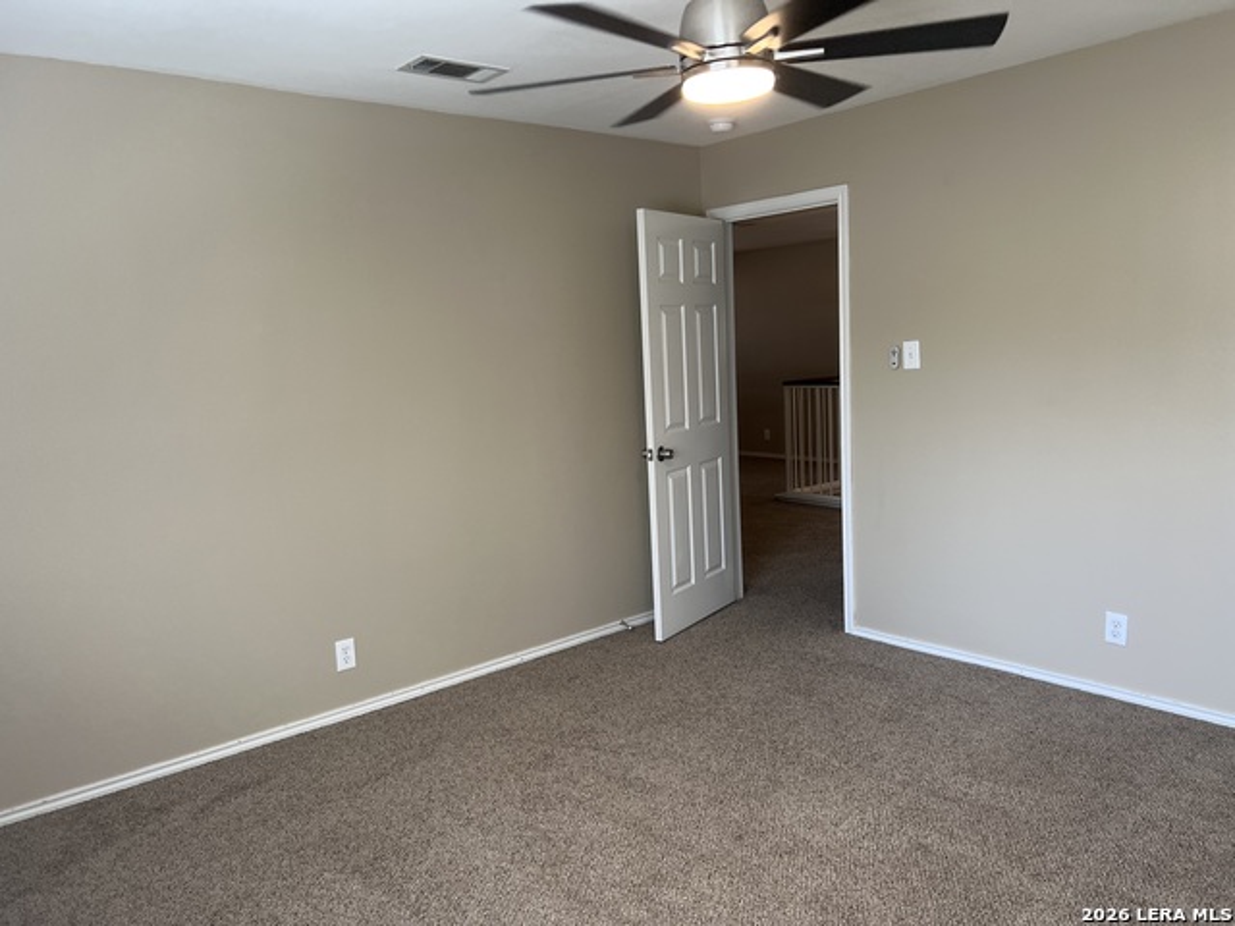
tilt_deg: -7.8
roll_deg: +2.7
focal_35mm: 26
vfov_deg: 53.1
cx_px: 618
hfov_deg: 67.3
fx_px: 928
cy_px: 463
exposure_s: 1/120
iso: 100
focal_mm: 5.7
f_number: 1.5
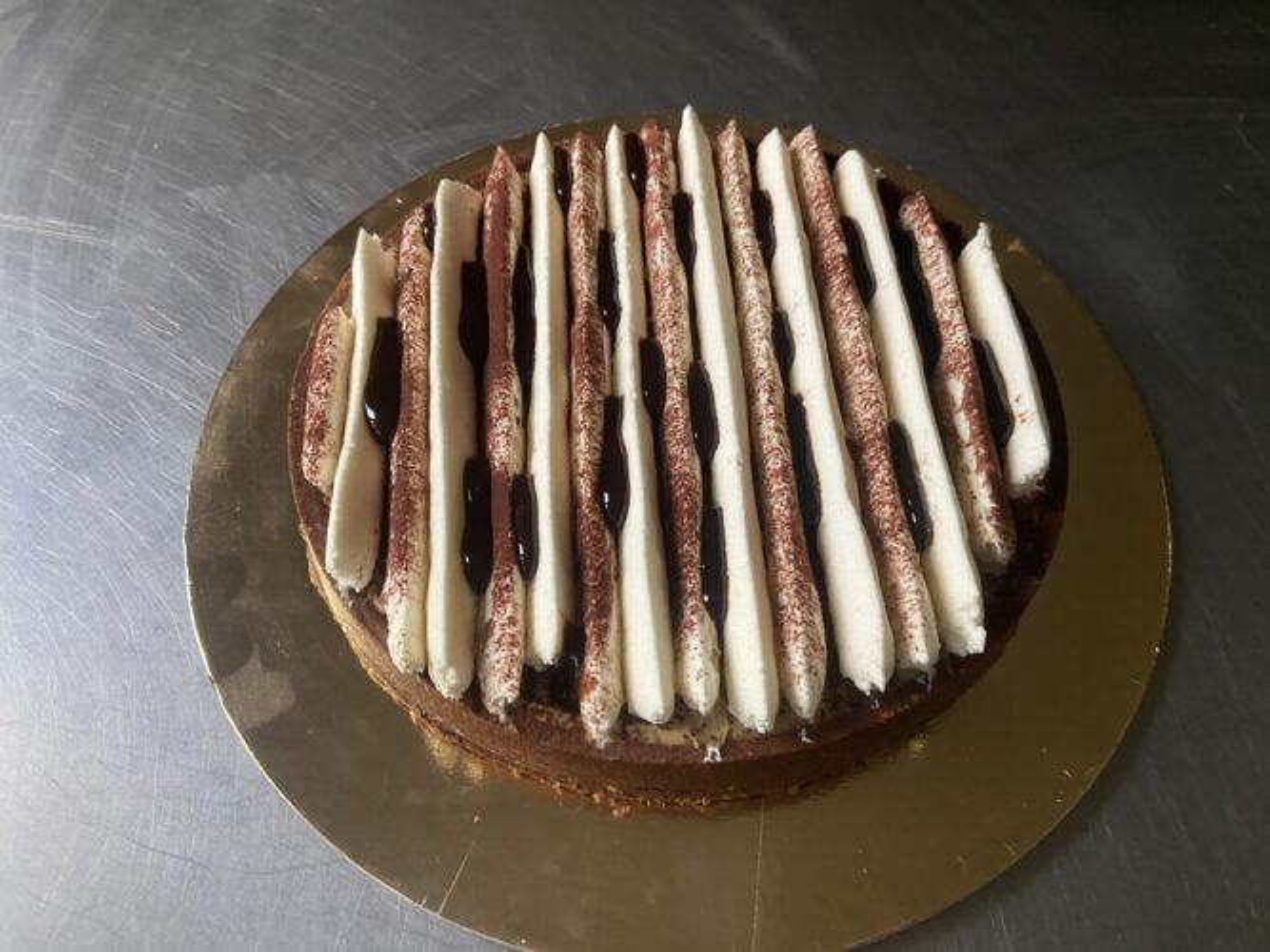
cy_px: 476
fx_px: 954
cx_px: 635
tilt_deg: -59.3
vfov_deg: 53.0
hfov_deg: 67.3
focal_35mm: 26
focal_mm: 4.25
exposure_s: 1/60
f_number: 1.8
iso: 320
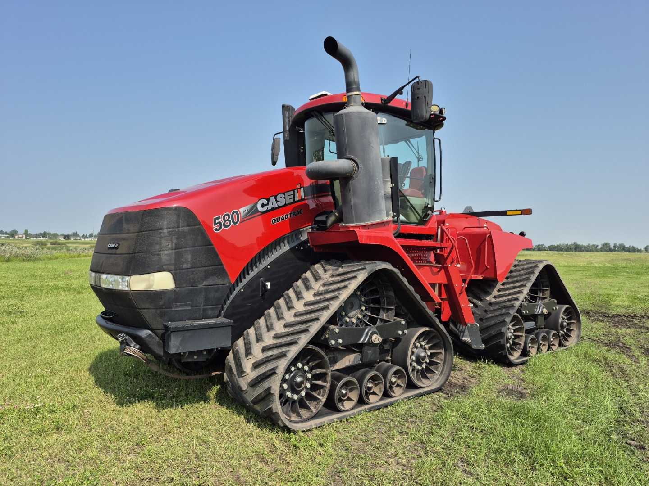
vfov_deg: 58.9
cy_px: 243
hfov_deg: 73.9
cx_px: 324
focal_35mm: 23
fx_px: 431
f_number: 1.8
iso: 25
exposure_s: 1/1816
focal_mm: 5.4
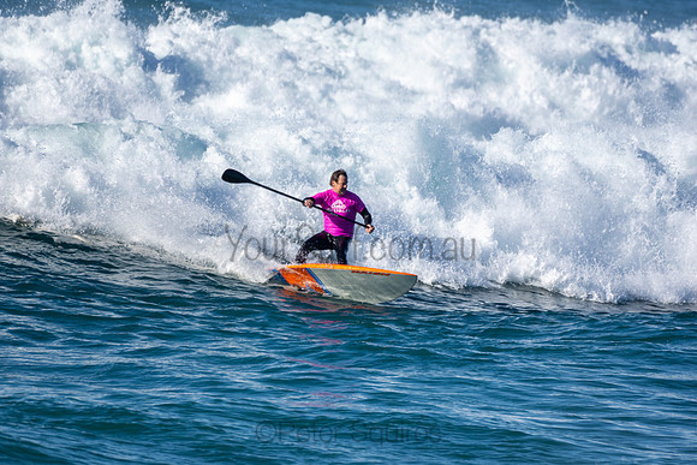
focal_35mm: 750
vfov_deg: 1.8
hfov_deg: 2.7
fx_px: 14524
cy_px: 232
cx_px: 348
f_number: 5.6
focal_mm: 500
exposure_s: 1/1250
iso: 180
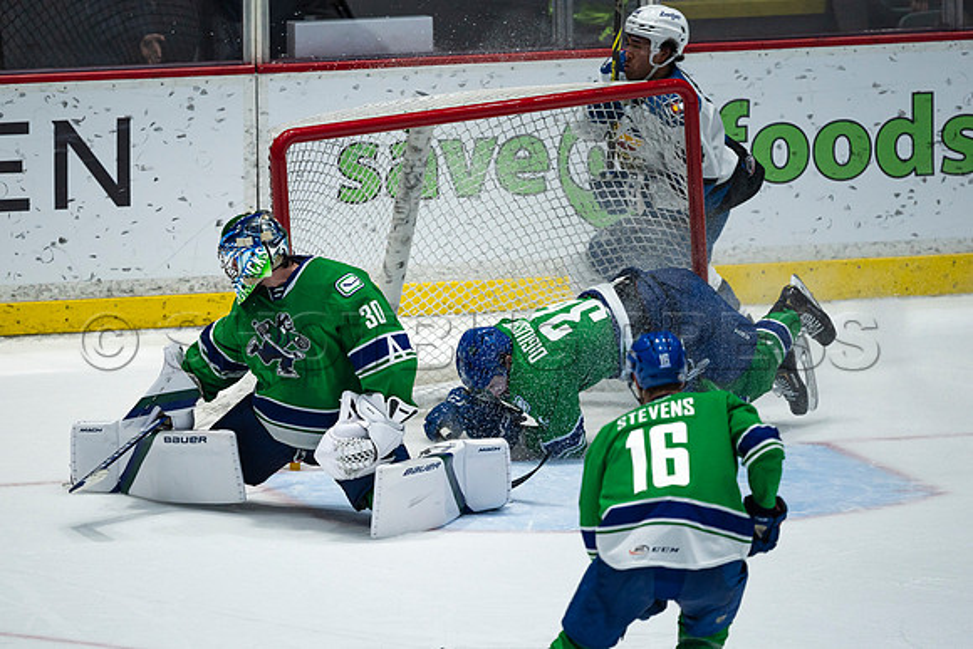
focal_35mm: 716
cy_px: 344
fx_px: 19345
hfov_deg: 2.9
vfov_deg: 1.9
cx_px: 393
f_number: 4
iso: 1600
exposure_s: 1/1000
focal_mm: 600
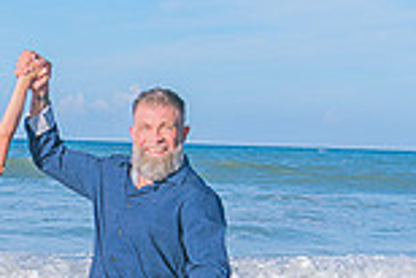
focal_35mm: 128
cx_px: -105
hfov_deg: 15.3
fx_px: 1480
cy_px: 189
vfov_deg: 10.7
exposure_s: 1/200
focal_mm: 34
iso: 100
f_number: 4
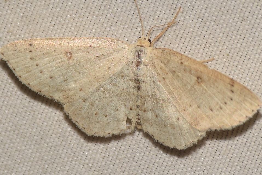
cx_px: 131
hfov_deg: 9.8
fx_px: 1530
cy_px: 88
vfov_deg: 6.6
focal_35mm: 210
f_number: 10
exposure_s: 1/160
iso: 125
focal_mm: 140
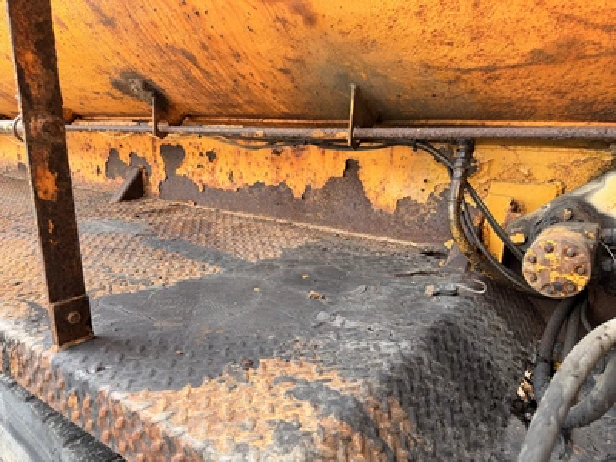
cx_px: 308
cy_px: 231
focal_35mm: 24
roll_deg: -1.6
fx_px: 427
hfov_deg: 71.6
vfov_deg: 56.8
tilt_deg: -16.0
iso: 100
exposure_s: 1/347
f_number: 1.78
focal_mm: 6.76
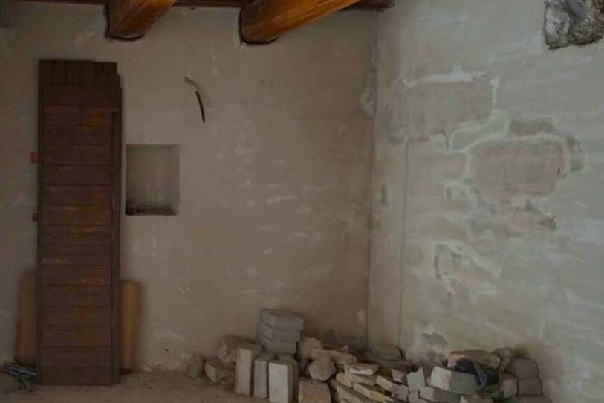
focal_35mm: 34
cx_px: 54
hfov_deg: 49.4
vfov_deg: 38.9
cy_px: 204
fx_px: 570
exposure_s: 1/160
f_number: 4
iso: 1600
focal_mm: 12
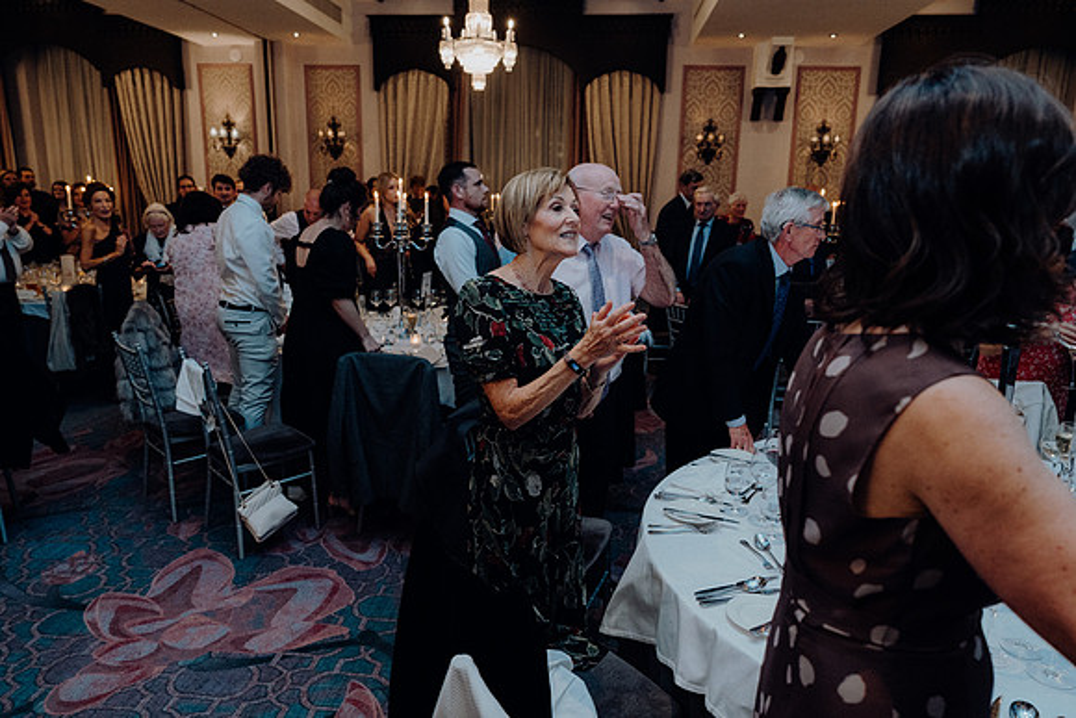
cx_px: 538
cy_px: 359
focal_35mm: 24
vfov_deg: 53.2
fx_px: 717
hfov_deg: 73.7
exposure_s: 1/160
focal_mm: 24
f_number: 3.5
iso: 2500
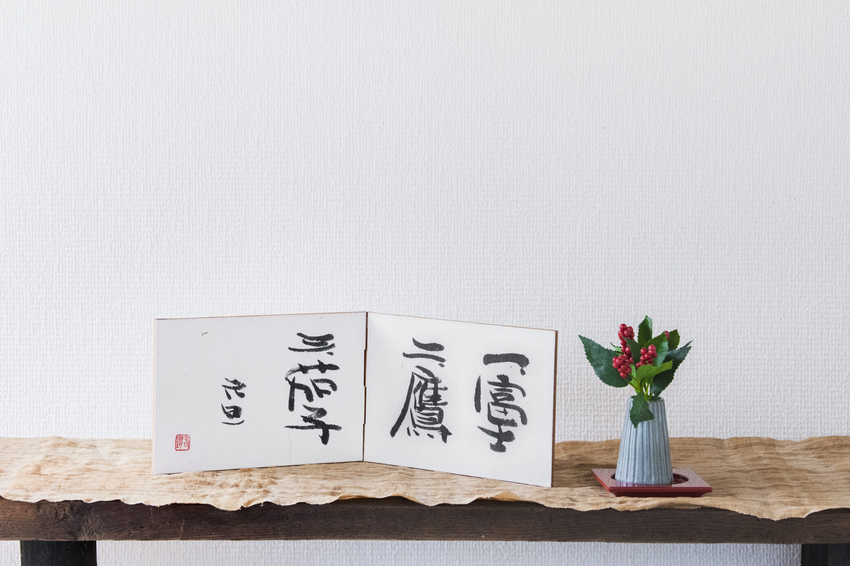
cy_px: 256
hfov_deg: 17.9
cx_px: 398
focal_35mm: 114
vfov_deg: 12.0
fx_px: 2691
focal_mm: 100
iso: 2000
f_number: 7.1
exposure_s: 1/13
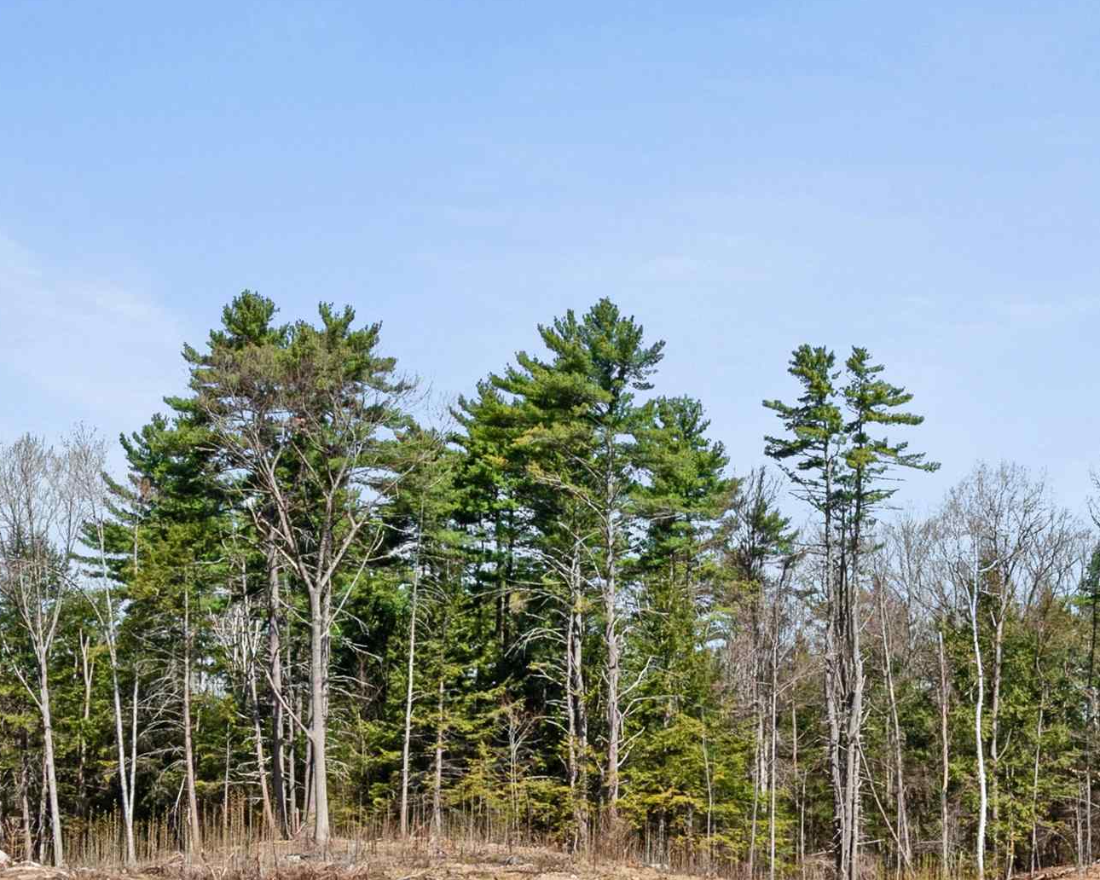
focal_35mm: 47
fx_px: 1530
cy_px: 843
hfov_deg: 39.5
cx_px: 601
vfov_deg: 30.2
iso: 200
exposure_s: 1/250
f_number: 10
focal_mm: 14
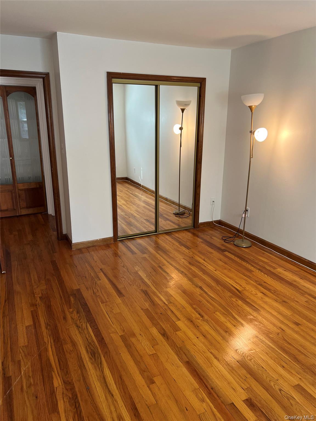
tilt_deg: -16.0
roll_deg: -0.4
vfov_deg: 67.3
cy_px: 210
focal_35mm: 26
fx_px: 316
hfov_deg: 53.1
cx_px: 158
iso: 64
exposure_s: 1/60
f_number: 1.5
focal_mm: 5.7
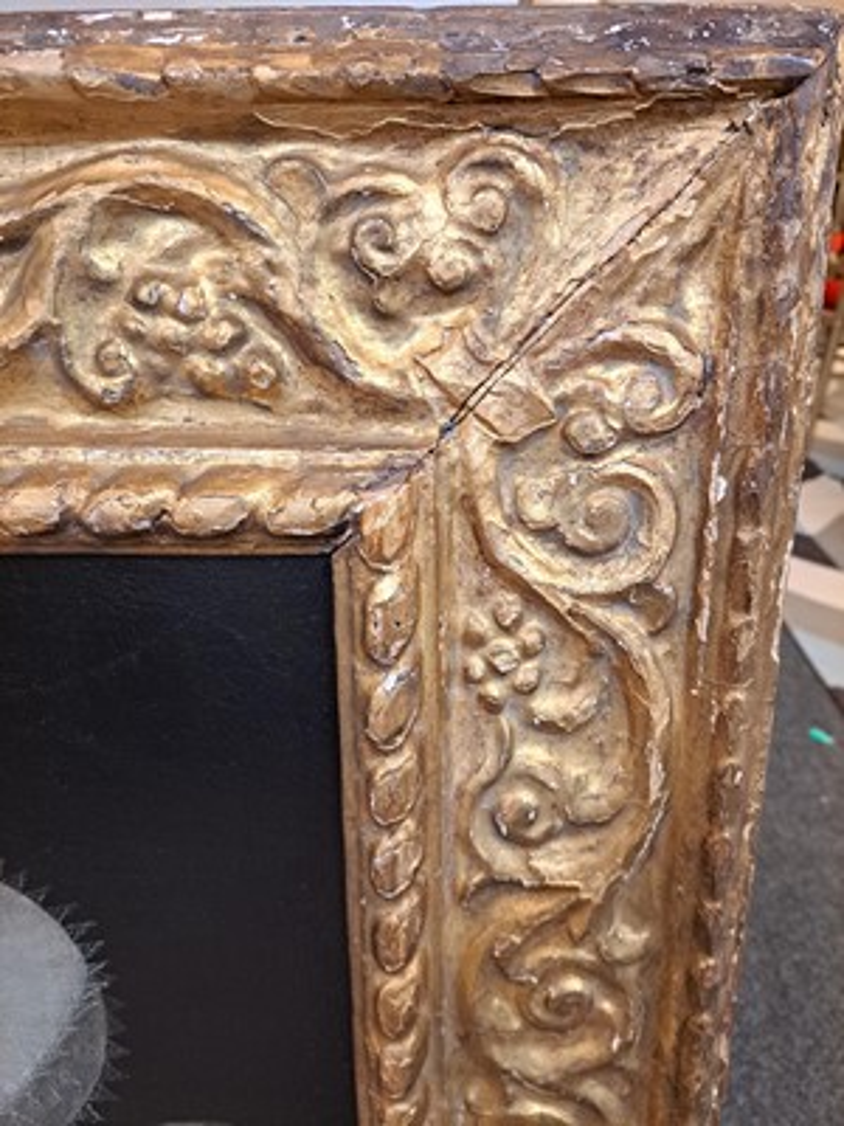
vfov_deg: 71.6
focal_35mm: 24
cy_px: 563
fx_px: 780
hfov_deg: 56.8
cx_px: 422
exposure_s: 1/50
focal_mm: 5.23
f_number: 1.8
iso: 320
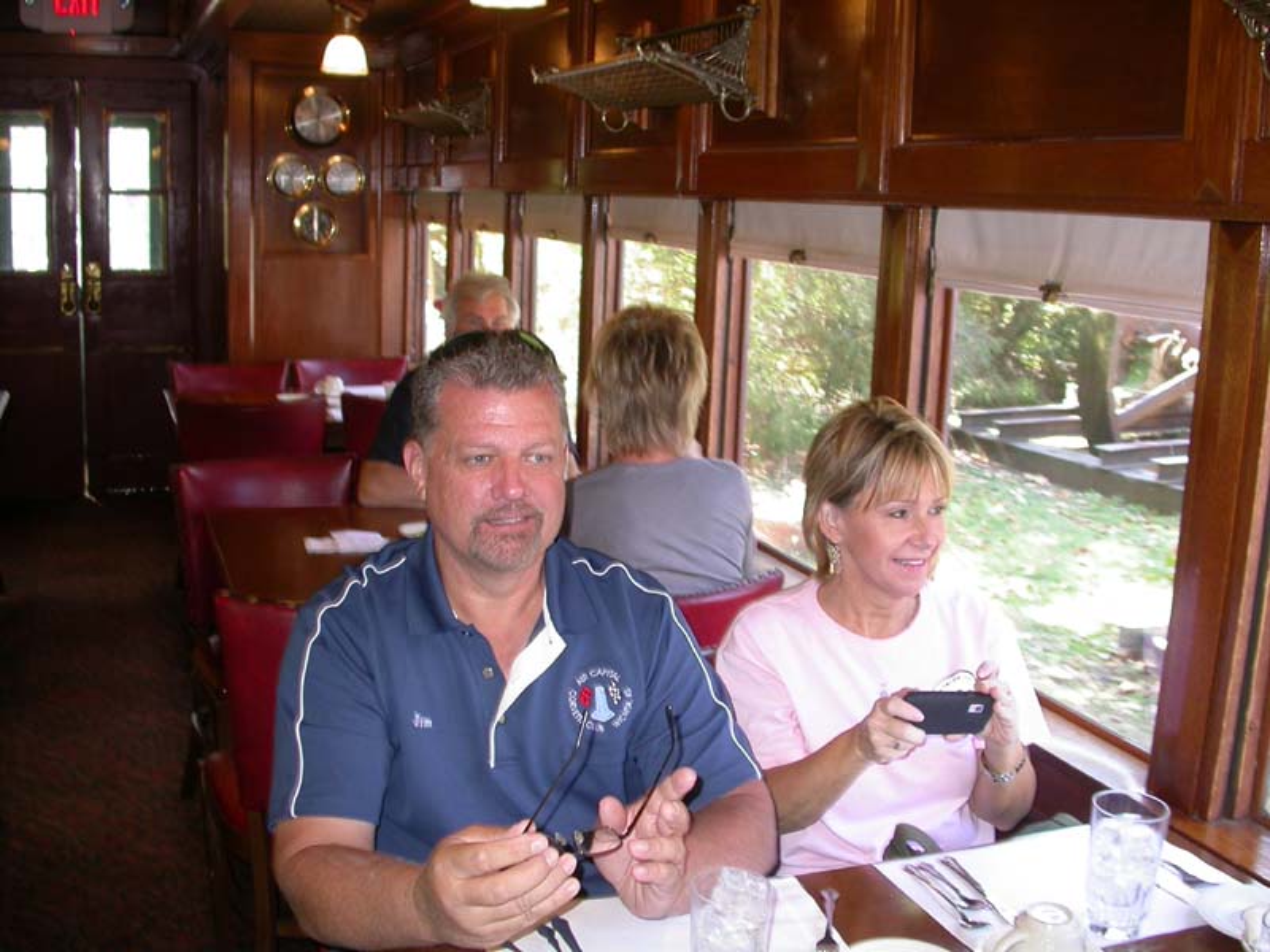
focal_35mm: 38
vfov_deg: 37.7
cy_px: 476
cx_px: 635
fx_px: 1394
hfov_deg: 49.0
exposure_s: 1/30
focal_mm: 7.85
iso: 100
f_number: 2.6
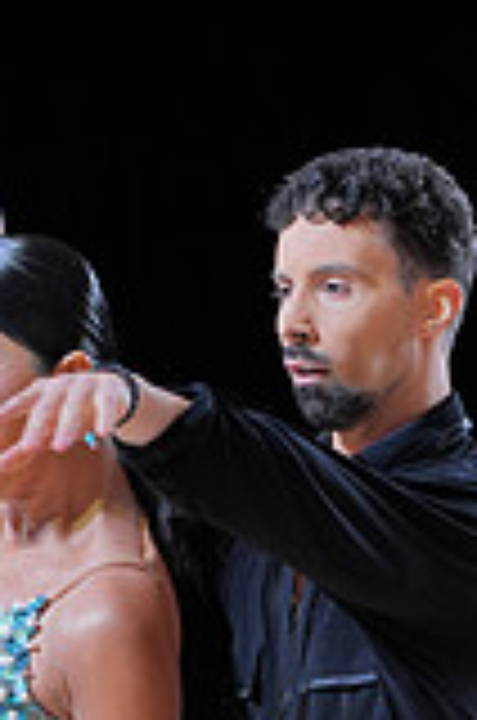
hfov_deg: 2.5
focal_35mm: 556
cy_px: 972
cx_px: 254
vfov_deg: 3.7
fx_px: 11098
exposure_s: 1/400
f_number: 4.5
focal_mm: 153
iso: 800
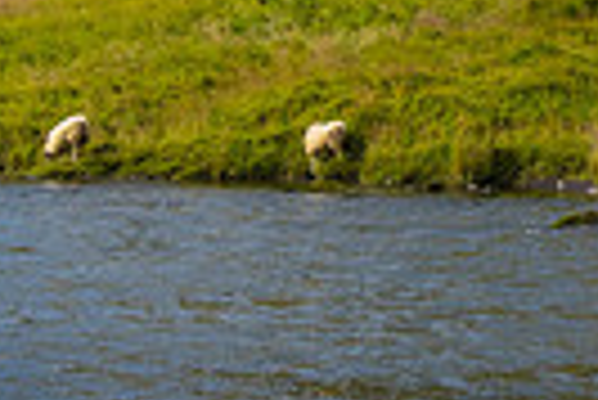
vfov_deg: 9.9
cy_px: -317
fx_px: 2178
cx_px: 549
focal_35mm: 131
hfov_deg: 15.4
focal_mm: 30
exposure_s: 1/640
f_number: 13
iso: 400
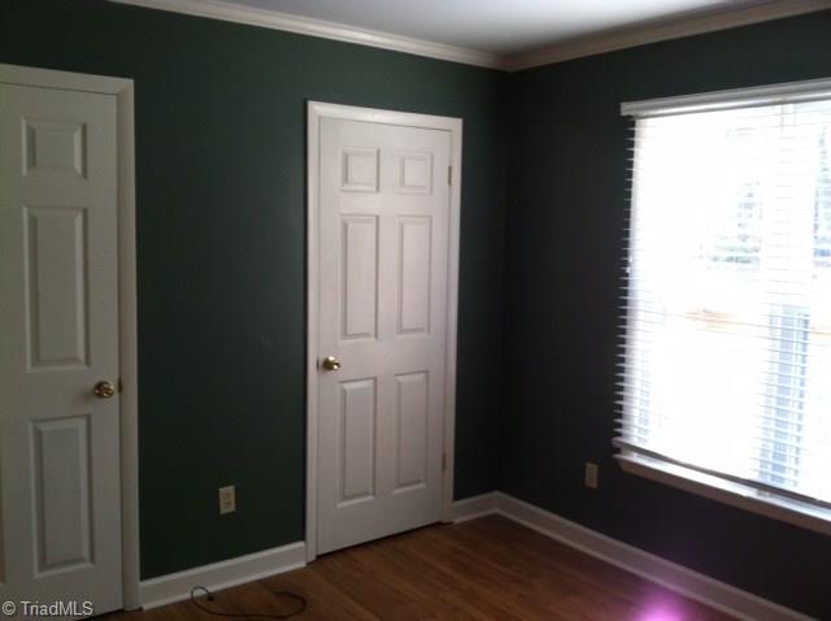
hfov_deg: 52.7
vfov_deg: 40.6
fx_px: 839
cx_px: 416
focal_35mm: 35
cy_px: 310
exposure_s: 1/17
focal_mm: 3.85
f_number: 2.8
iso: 160
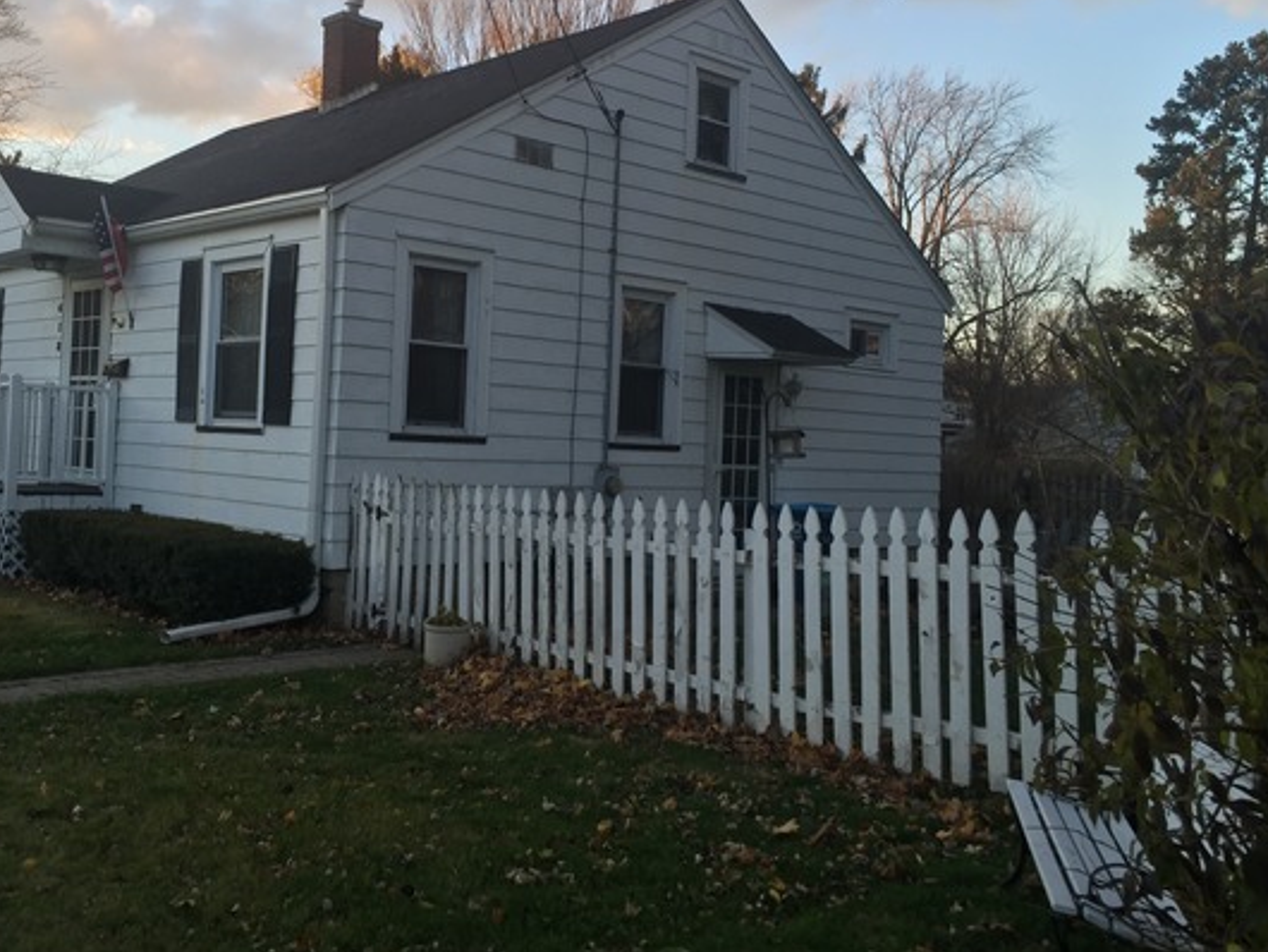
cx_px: 524
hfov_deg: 52.3
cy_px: 387
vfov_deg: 40.6
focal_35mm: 35
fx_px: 1283
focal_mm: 4.15
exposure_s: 1/153
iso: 32
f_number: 2.2
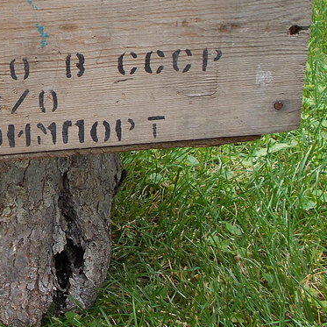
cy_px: 92
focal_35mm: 64
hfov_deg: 25.5
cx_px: -4
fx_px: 684
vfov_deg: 26.6
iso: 80
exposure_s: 1/80
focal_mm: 5.3
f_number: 3.4
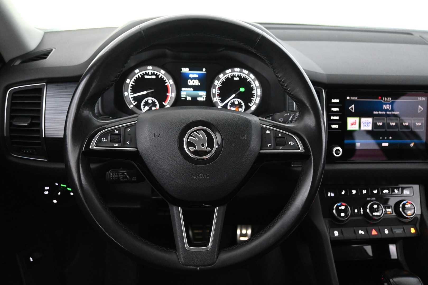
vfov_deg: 44.6
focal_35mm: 29
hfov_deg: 63.2
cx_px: 214
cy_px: 142
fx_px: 348
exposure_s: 1/30
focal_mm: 19.5
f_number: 3.8
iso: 5000
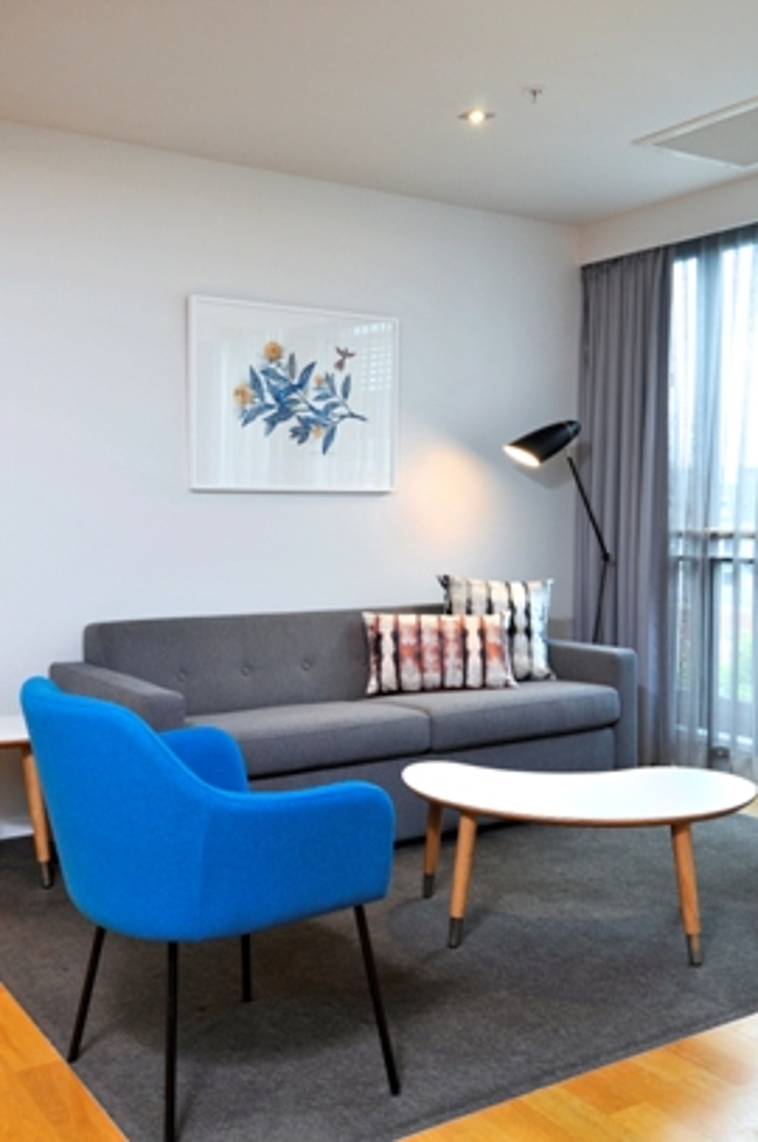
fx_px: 1141
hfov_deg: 36.8
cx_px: 379
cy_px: 571
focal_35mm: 36
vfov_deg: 53.2
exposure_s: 1/5
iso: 200
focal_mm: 24
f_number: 11
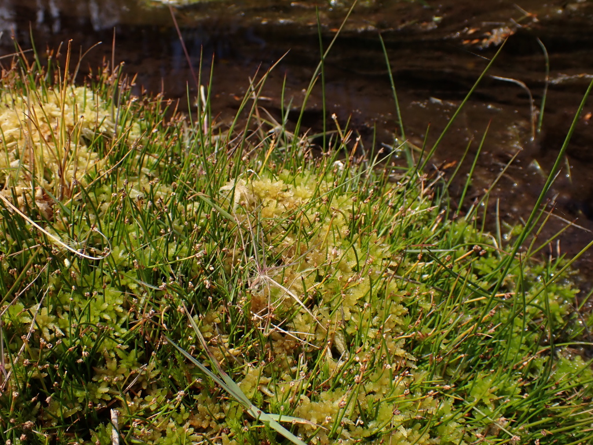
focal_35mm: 38
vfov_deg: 37.7
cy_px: 222
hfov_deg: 49.0
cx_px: 296
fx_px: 651
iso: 100
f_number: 3.5
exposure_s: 1/640
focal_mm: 6.83
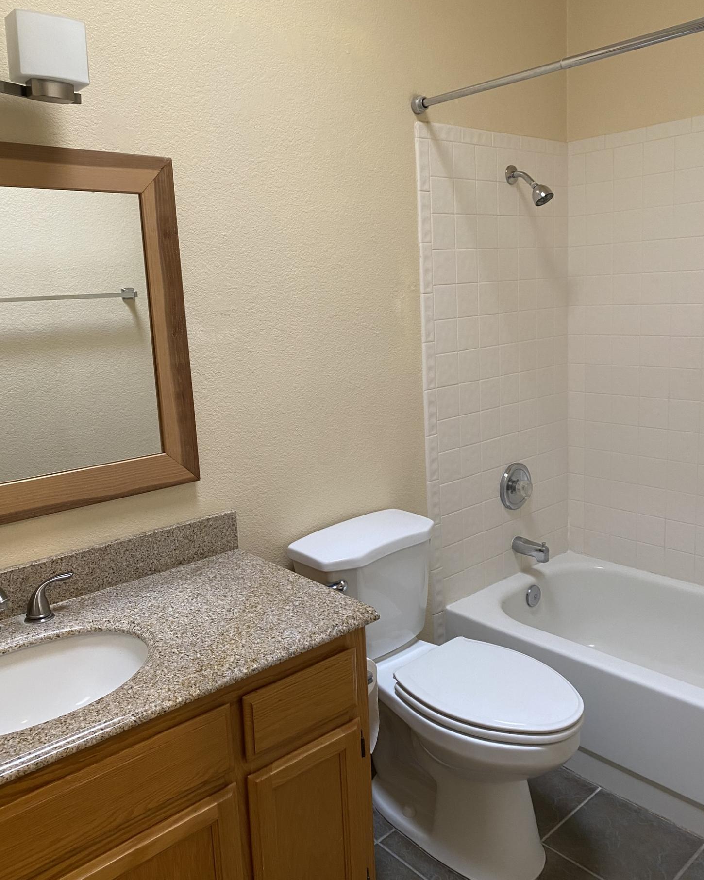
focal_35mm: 28
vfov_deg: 62.2
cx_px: 356
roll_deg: +2.6
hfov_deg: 51.5
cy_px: 433
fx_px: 729
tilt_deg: -10.6
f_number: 1.8
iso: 125
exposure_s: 1/60
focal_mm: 4.25
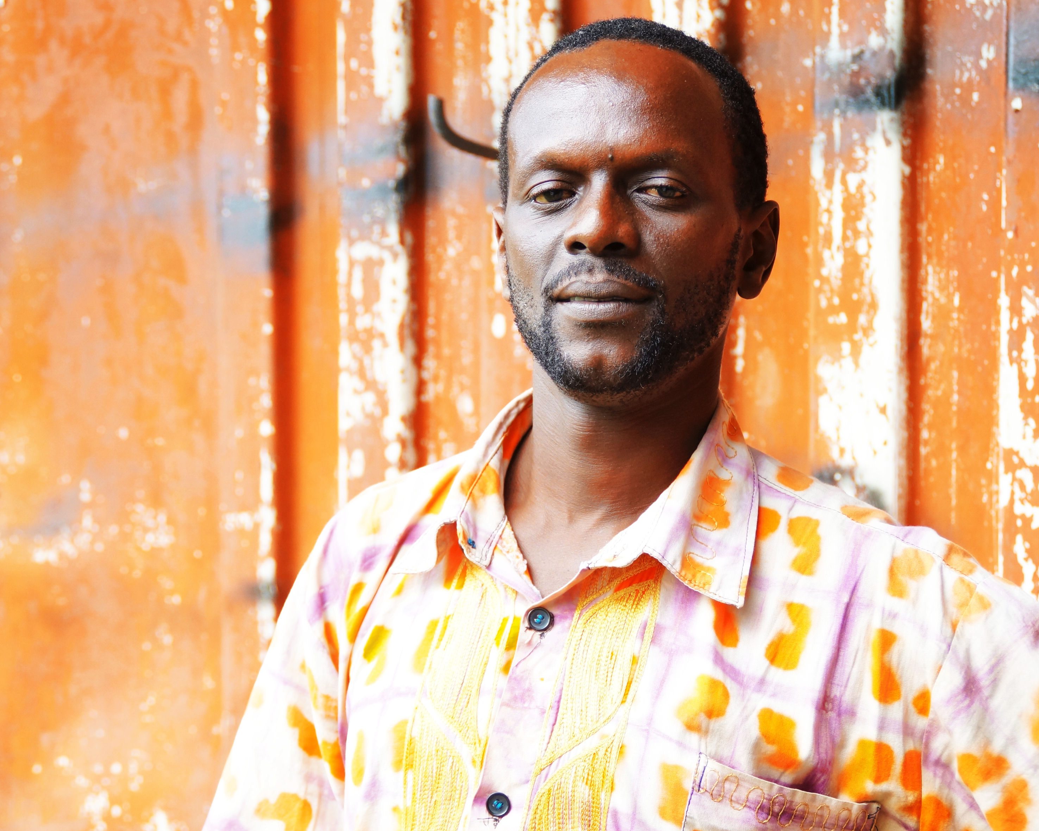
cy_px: 416
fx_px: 2613
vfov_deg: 18.1
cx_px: 561
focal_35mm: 85
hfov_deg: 22.5
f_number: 4.5
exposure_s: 1/160
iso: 500
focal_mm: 50
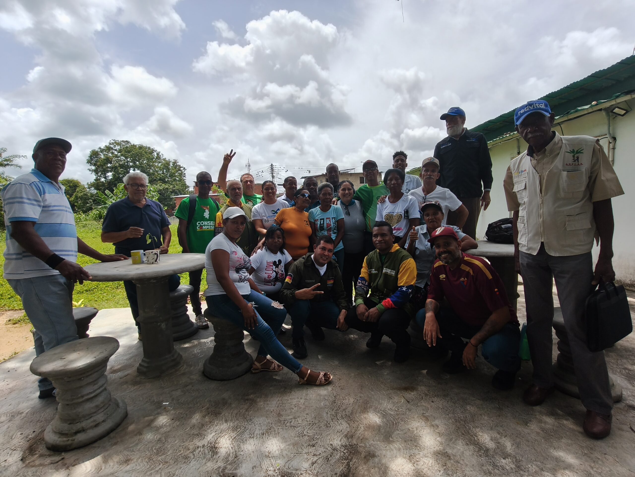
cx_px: 318
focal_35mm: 15
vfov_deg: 81.7
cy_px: 238
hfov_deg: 98.2
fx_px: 275
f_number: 2.2
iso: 50
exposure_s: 1/658
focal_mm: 1.67
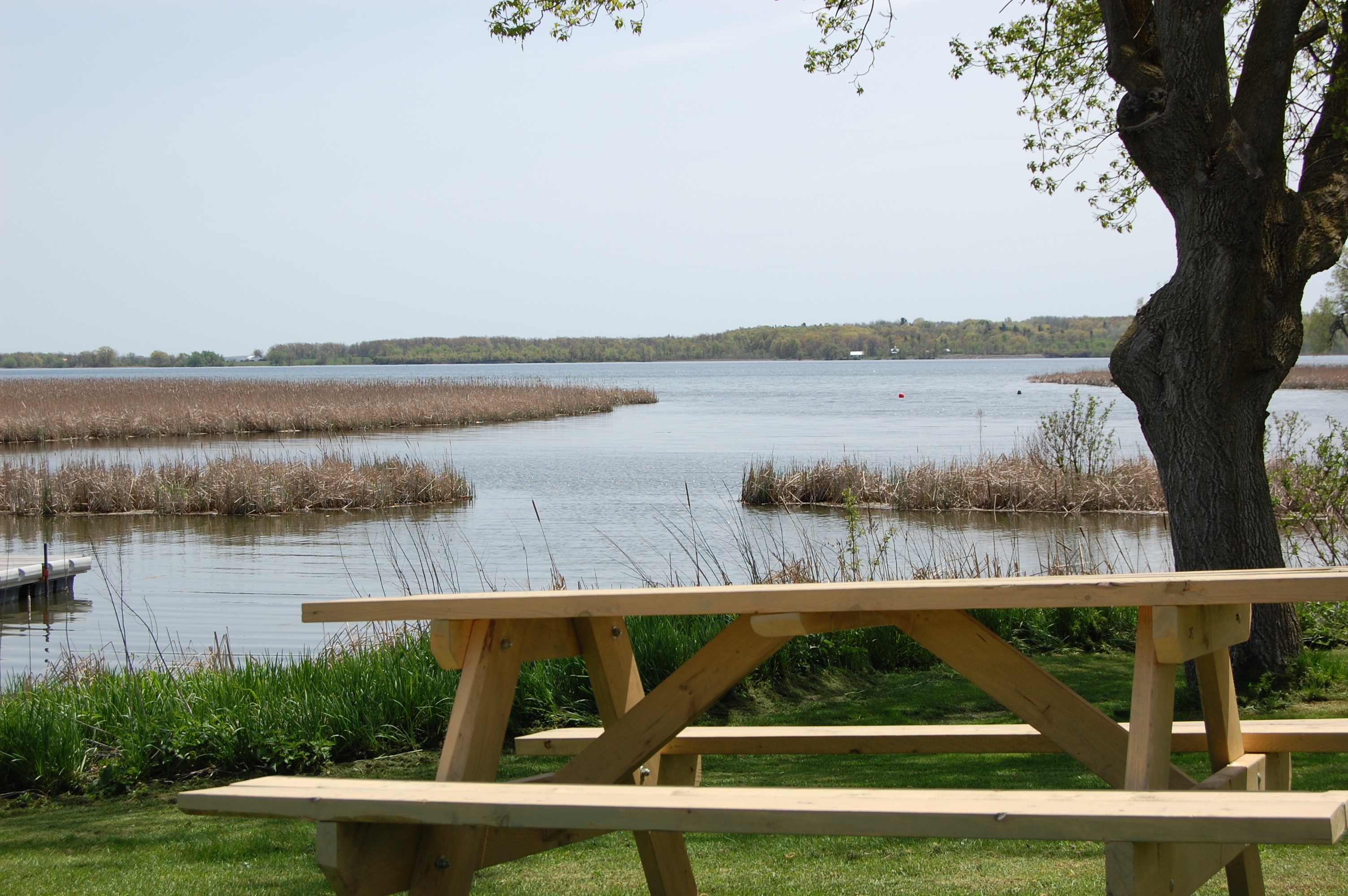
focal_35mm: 57
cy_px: 448
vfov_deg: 23.7
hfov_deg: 35.1
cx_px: 674
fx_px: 2132
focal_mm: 38
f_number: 10
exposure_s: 1/400
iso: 200
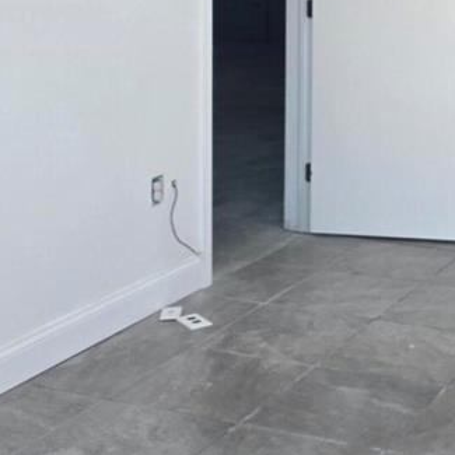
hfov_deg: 22.0
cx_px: 484
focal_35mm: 75
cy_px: 11
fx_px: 1115
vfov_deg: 22.3
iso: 32
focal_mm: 6.3
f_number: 1.7
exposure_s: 1/120
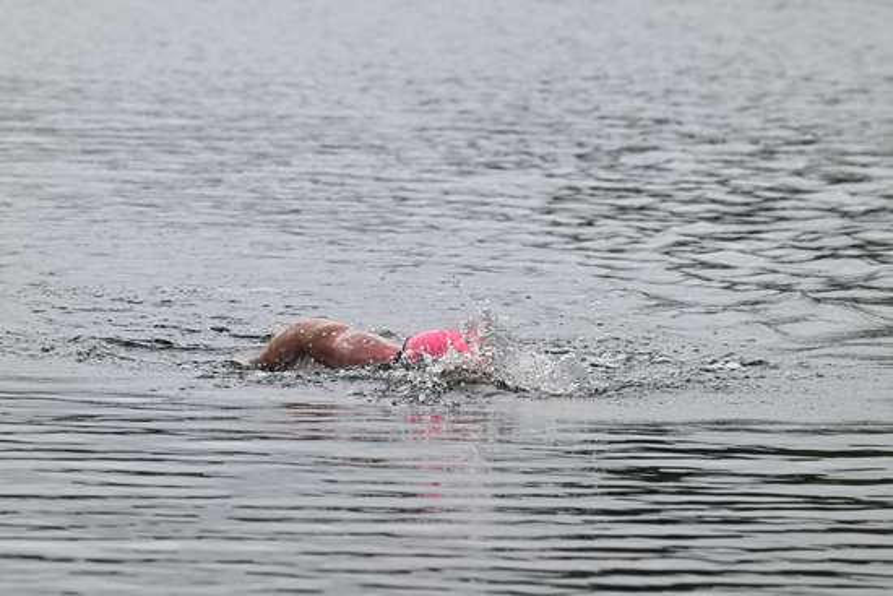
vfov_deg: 3.4
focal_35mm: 410
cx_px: 446
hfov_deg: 5.0
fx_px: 10172
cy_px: 298
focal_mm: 410
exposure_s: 1/500
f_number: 10
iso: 640
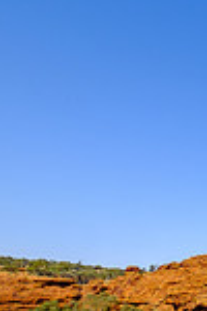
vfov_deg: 34.5
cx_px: 480
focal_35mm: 58
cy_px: 148
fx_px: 500
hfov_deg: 15.2
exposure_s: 1/350
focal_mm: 10
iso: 200
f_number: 8
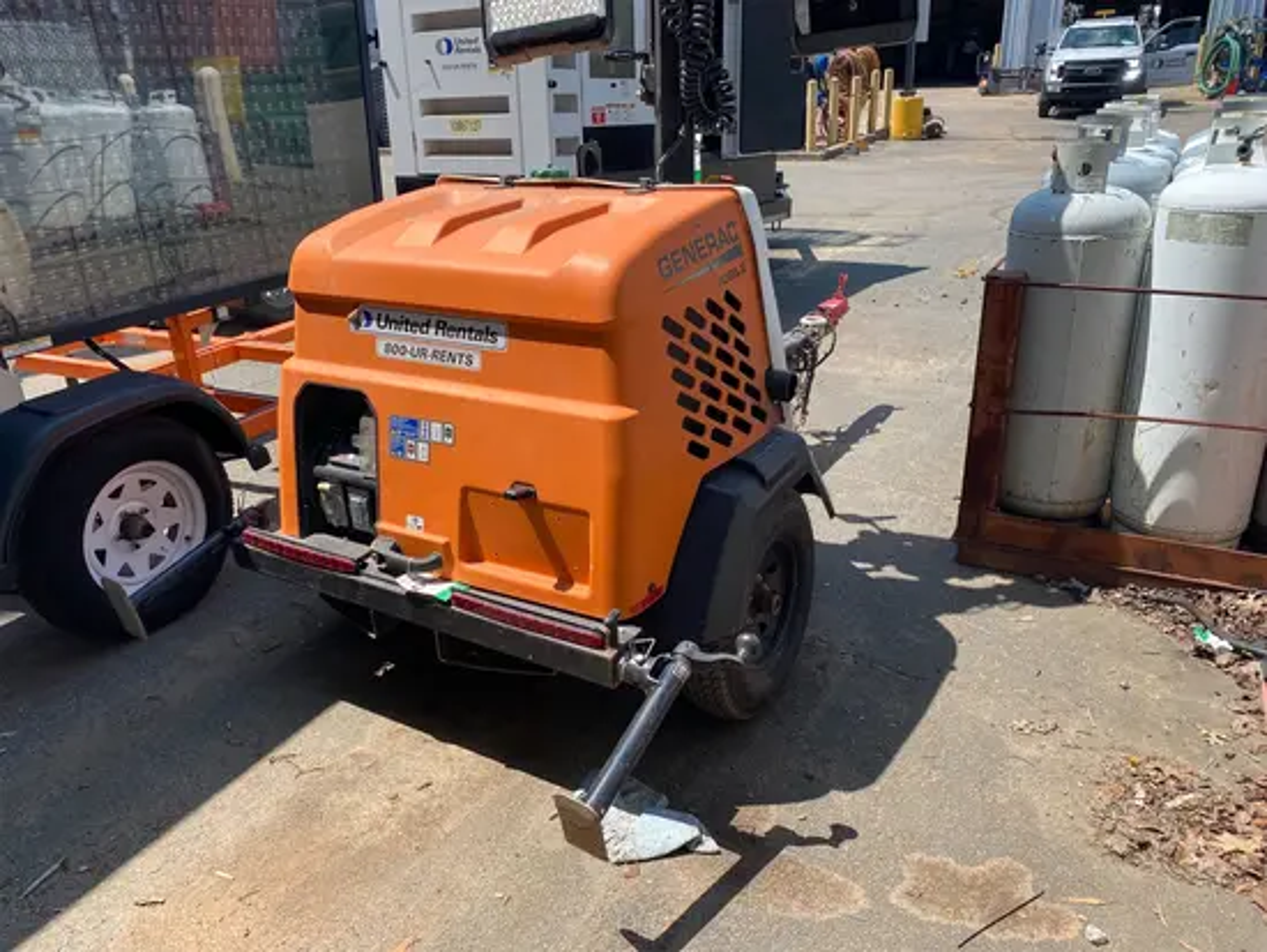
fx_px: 952
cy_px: 476
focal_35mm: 26
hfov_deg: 67.3
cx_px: 634
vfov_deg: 53.1
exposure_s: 1/1585
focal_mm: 4.25
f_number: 1.8
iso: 32
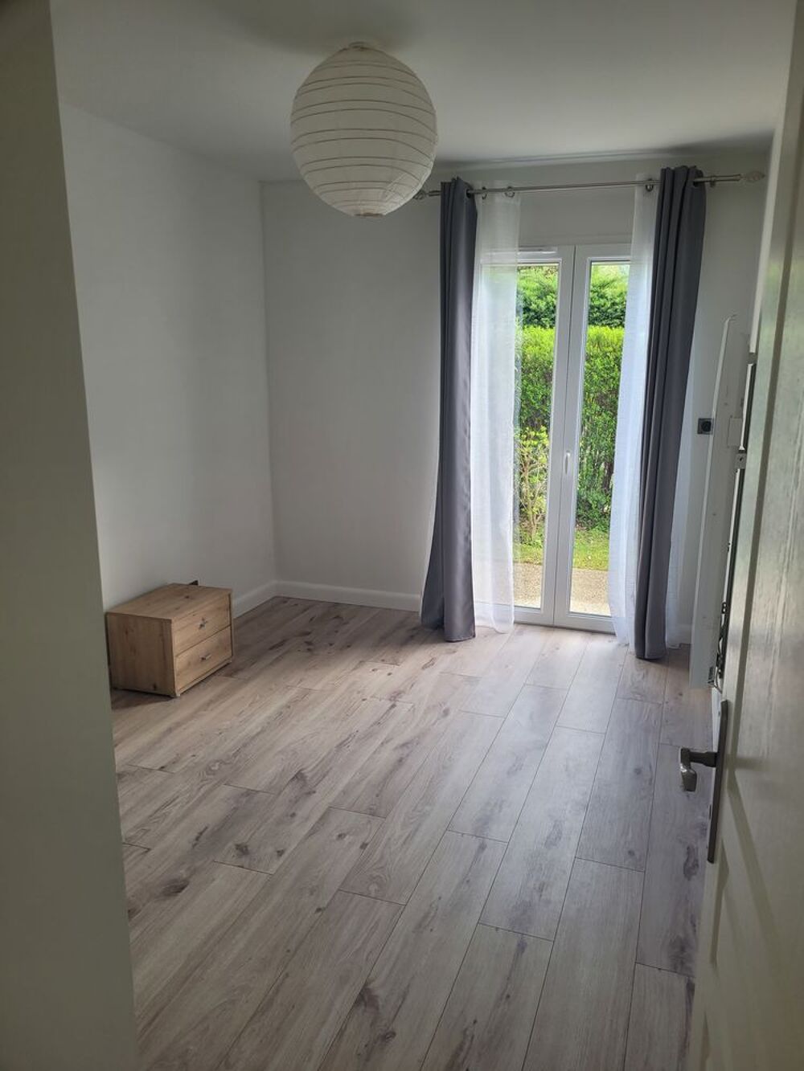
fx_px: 805
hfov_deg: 53.1
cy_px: 536
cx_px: 402
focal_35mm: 26
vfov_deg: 67.3
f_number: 1.8
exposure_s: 1/100
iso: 100
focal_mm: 5.4
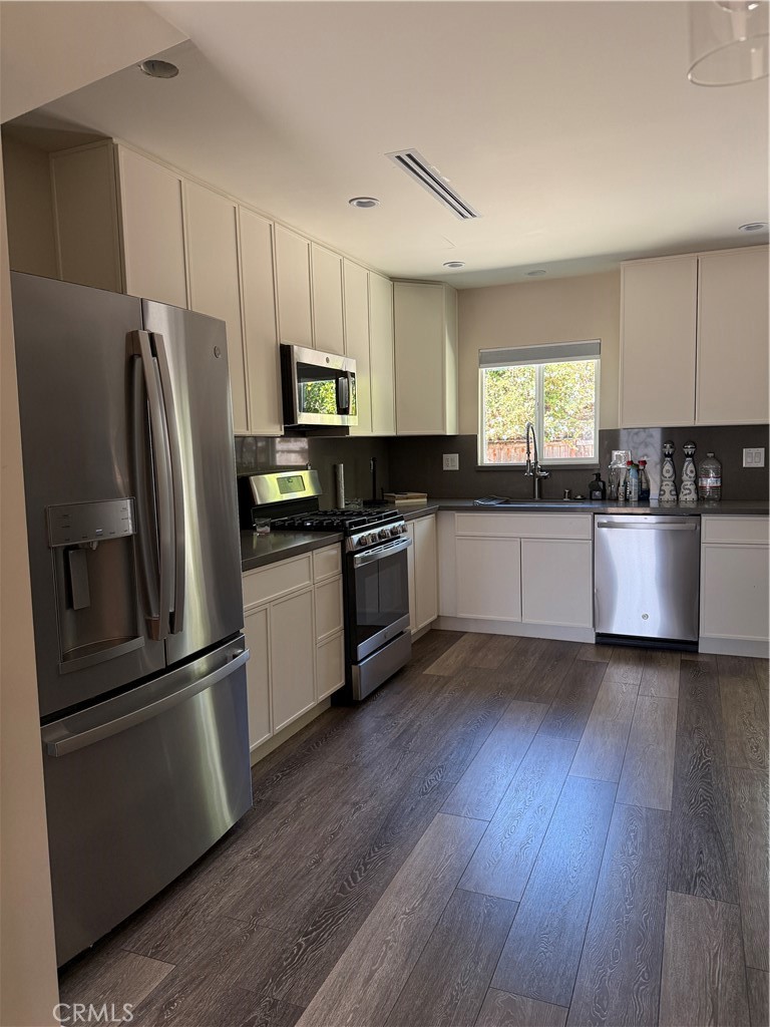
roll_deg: +1.0
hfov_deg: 56.8
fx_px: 712
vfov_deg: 71.6
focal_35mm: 24
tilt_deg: -4.2
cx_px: 385
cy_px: 514
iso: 200
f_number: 1.78
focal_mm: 6.76
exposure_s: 1/120
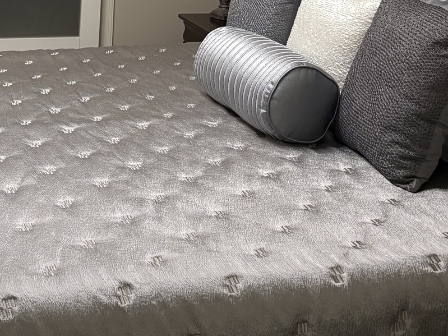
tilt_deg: -6.5
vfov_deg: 18.7
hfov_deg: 25.9
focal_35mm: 75
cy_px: -54
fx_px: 971
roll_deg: -2.8
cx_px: 151
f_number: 1.6
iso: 320
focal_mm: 5.96
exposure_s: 1/60
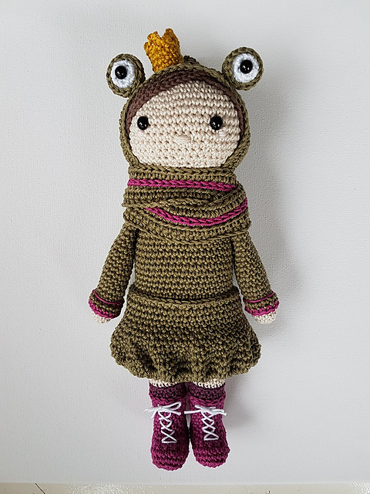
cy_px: 247
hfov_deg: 53.1
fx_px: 371
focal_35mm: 26
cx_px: 185
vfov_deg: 67.3
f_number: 1.7
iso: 80
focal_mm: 4.2
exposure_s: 1/50
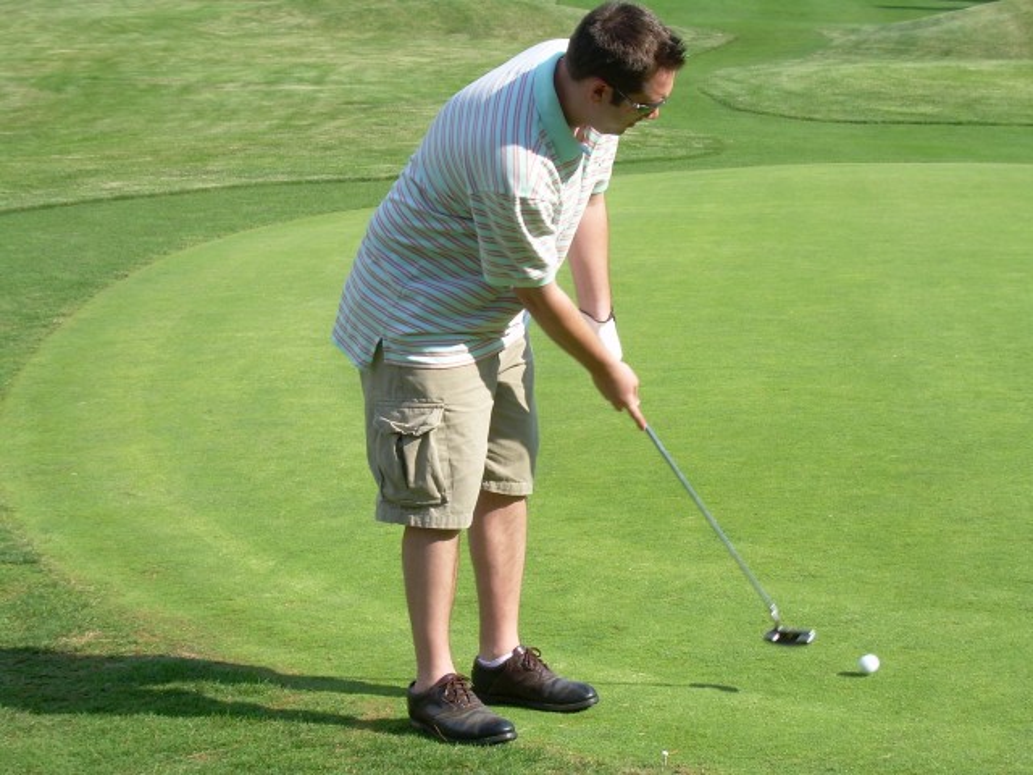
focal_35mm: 77
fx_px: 2298
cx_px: 516
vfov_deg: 19.1
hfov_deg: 25.3
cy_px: 388
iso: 50
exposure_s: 1/149
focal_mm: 13.2
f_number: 6.5
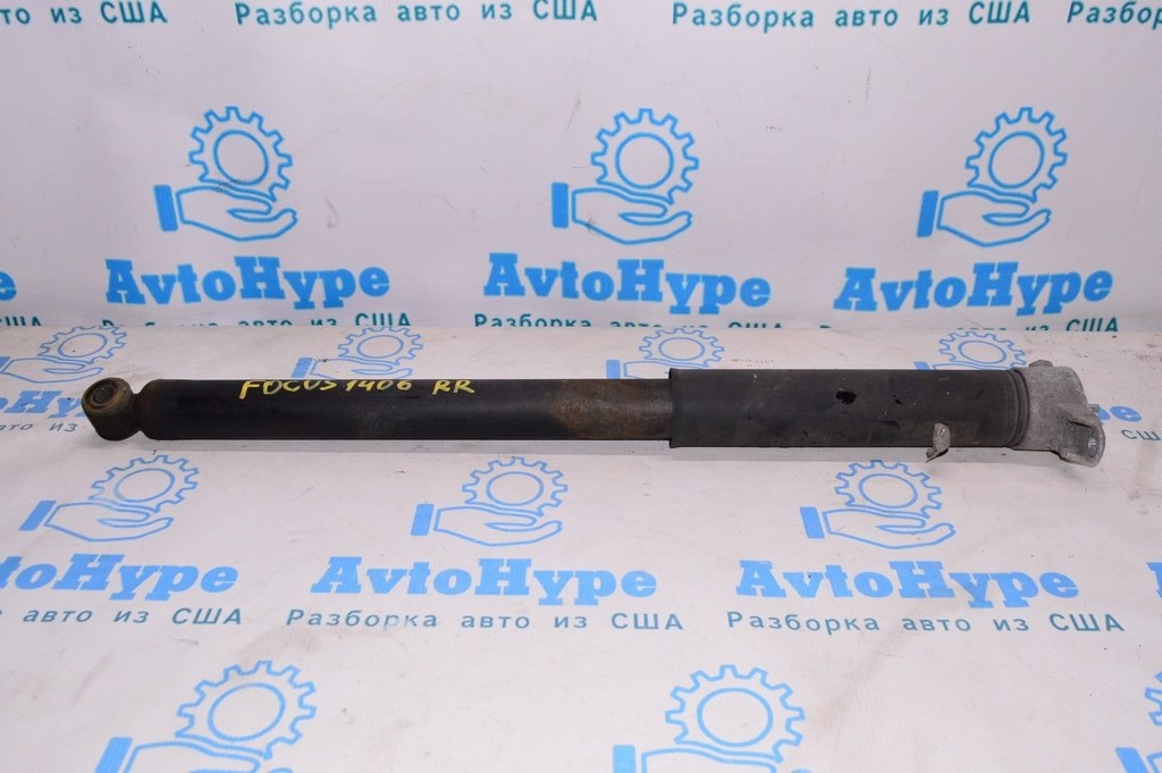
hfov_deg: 57.3
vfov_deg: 39.9
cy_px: 386
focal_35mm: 33
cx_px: 581
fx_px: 1064
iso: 1600
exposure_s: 1/200
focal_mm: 22
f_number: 8
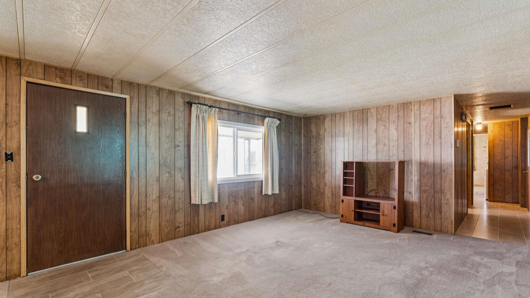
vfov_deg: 64.0
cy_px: 158
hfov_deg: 96.1
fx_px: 238
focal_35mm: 17
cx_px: 268
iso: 400
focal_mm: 15.9
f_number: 13
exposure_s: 1/2
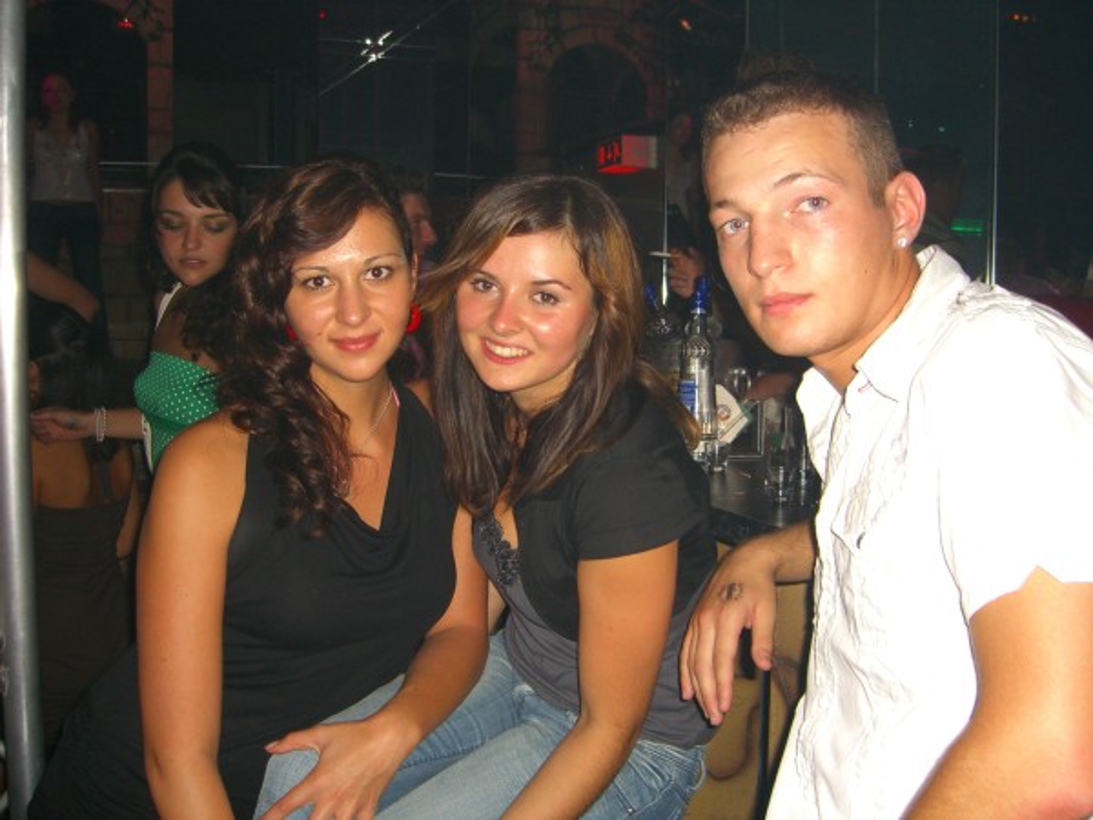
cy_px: 410
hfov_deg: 49.0
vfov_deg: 37.7
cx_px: 546
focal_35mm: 38
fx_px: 1200
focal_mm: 7.9
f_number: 2.8
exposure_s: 1/60
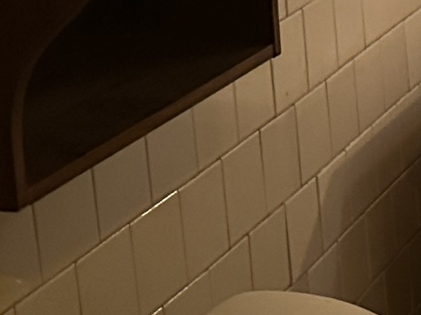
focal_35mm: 143
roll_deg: -3.1
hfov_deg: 12.3
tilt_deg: -18.2
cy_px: 186
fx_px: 1739
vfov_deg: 10.4
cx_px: 831
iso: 1000
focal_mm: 6.86
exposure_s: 1/30
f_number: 1.78
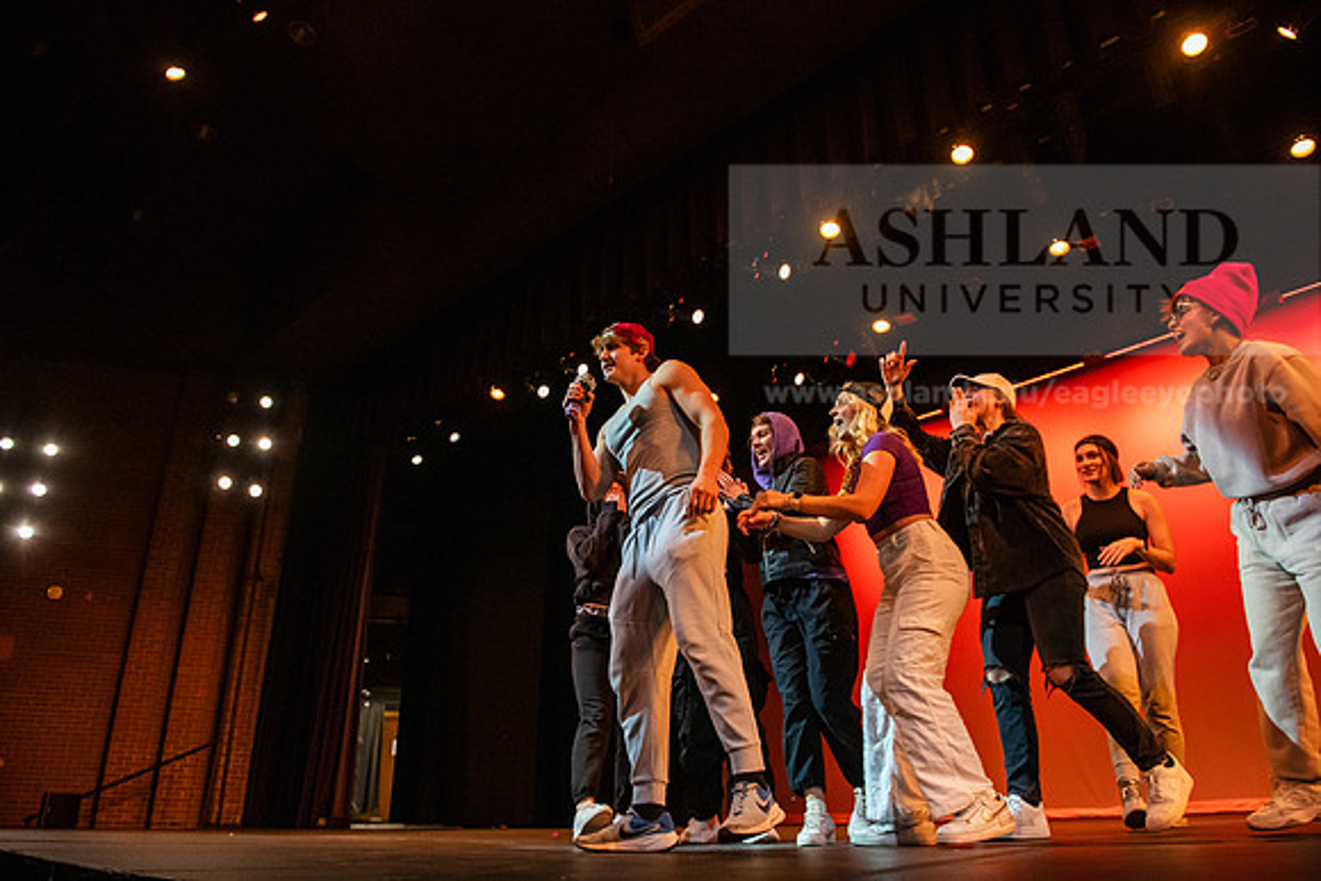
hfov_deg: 73.7
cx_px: 660
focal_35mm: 24
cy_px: 440
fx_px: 881
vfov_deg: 53.2
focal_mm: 24
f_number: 3.5
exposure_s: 1/320
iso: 4000
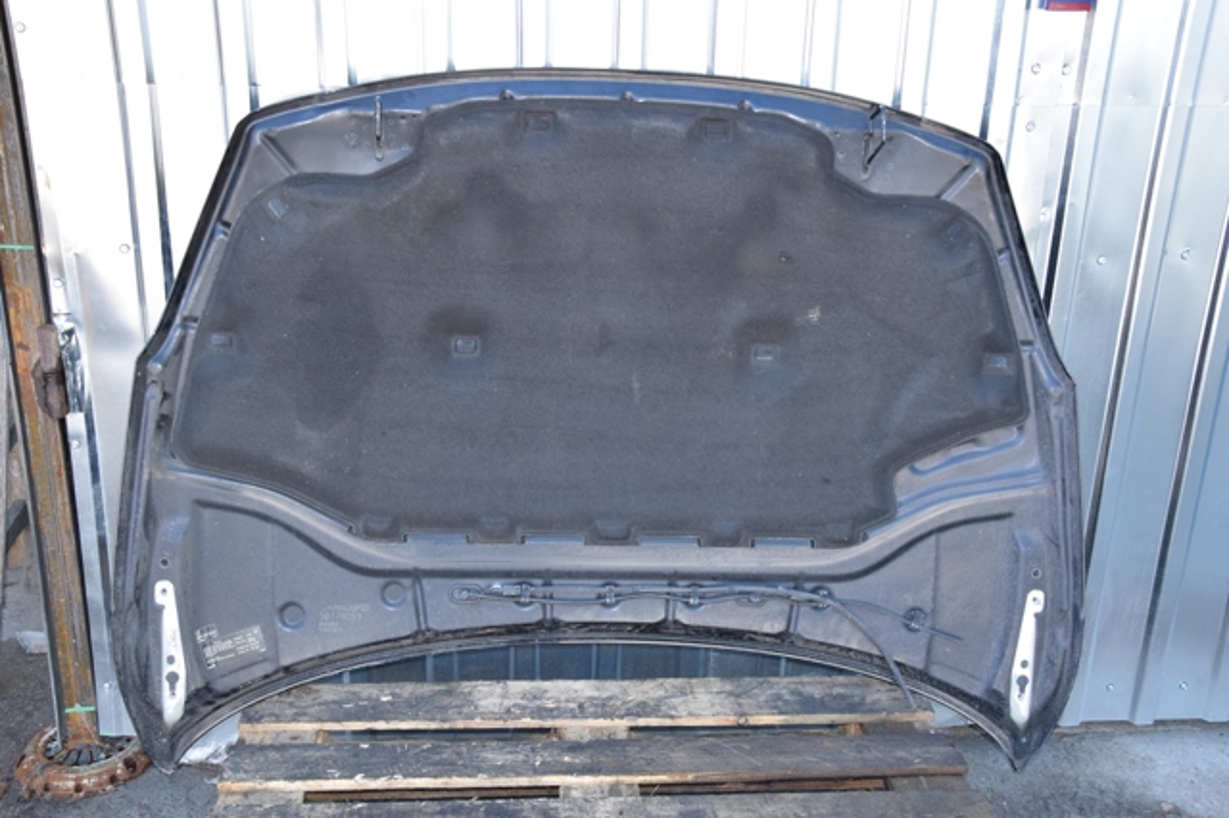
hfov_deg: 51.3
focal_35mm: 38
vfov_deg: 35.5
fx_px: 1279
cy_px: 409
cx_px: 614
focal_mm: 25
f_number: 7.1
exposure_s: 1/200
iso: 800
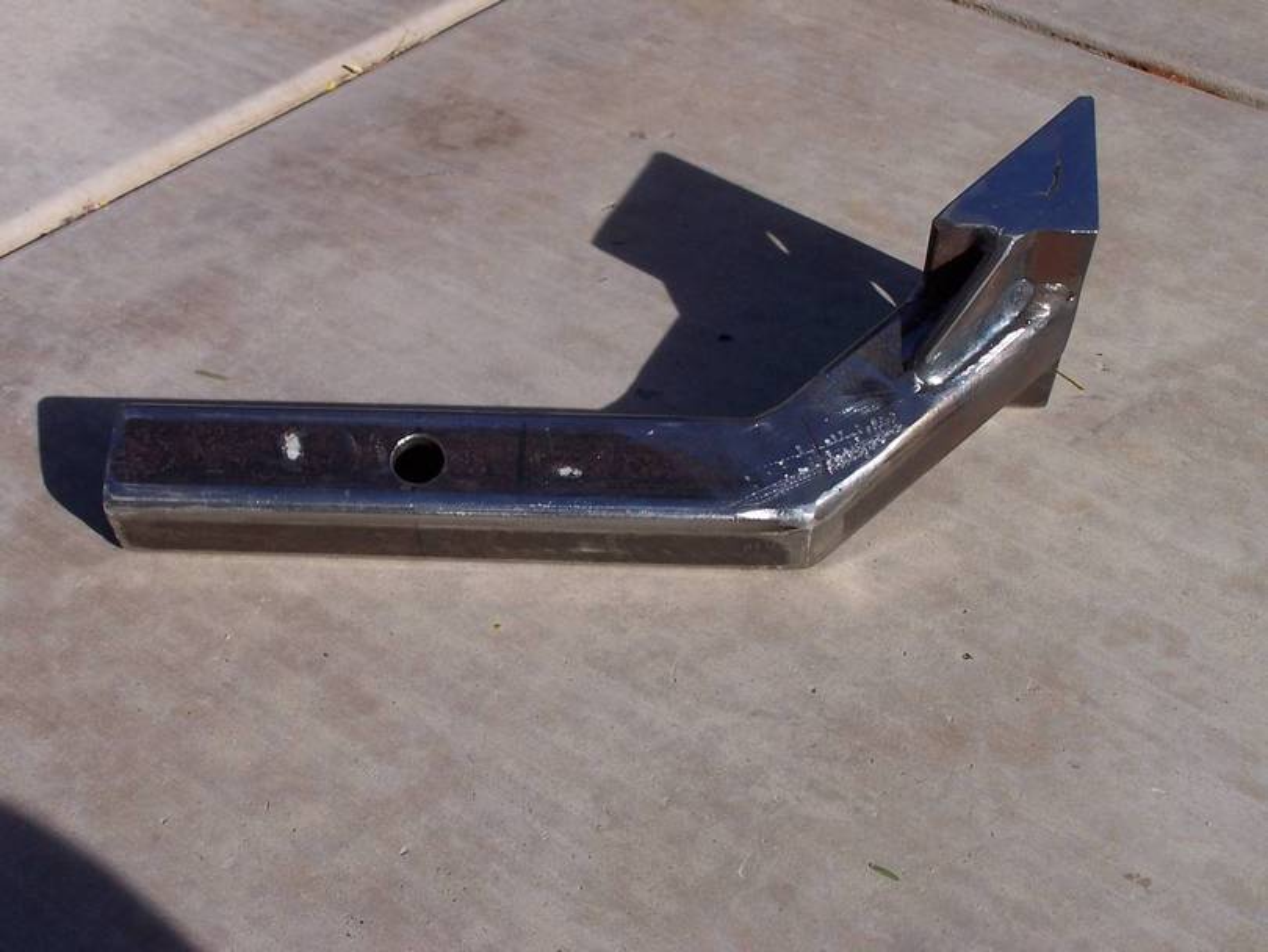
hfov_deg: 29.0
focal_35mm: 67
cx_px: 634
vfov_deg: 21.9
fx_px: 2455
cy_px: 476
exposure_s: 1/750
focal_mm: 11.1
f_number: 4.5
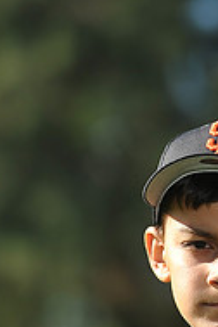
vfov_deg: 3.8
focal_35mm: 536
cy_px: 453
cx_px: 228
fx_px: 4868
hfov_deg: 2.6
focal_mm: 175
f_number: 4.5
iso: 200
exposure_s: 1/800
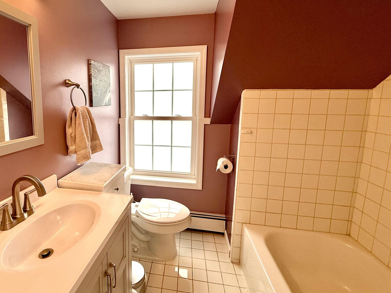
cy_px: 130
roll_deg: +0.1
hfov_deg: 86.3
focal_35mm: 18
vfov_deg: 71.4
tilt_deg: -7.8
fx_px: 203
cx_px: 150
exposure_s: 1/120
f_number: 2.2
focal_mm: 2.22
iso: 50
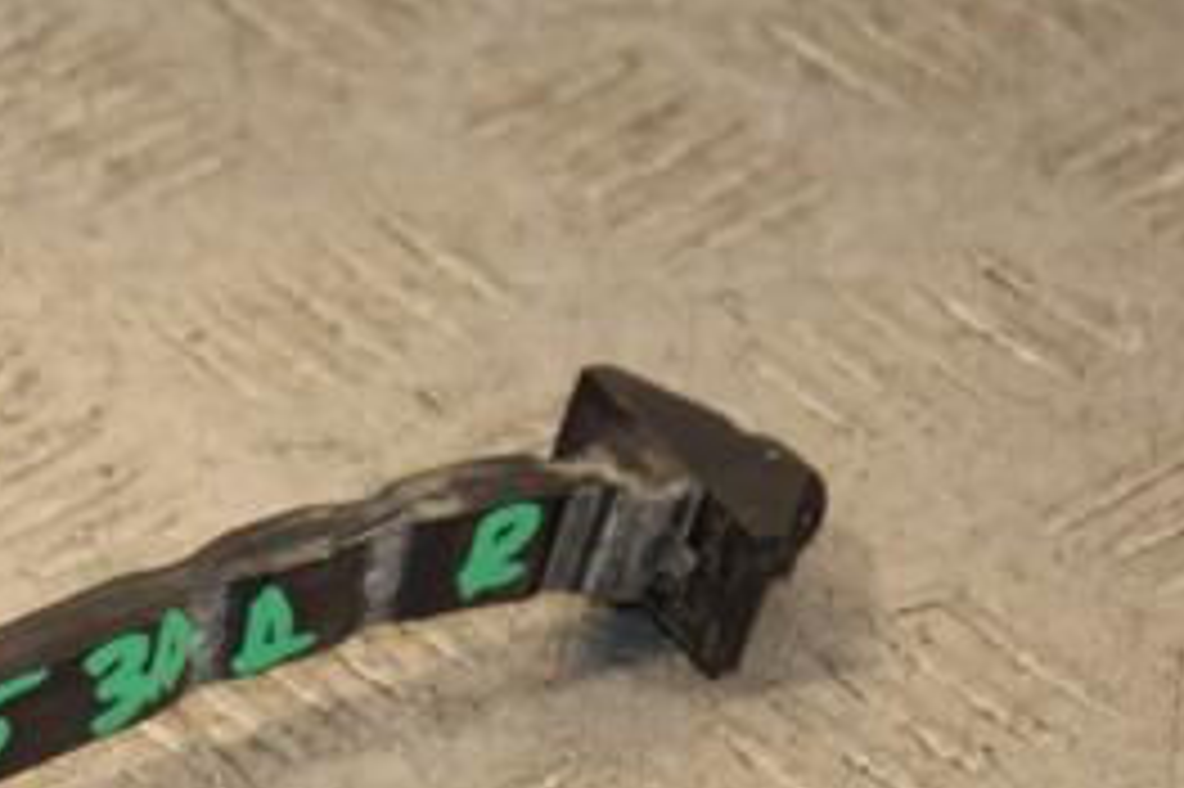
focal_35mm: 291
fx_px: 9569
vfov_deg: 4.7
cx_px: 23
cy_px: 644
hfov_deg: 7.1
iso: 800
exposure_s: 1/200
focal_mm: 85
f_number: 5.6
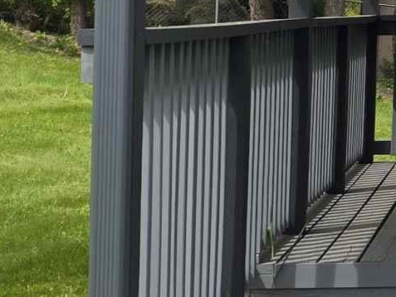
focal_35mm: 148
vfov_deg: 9.9
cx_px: 695
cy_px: -64
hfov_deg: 12.3
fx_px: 1694
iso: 80
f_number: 1.7
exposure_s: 1/3569
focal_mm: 6.3
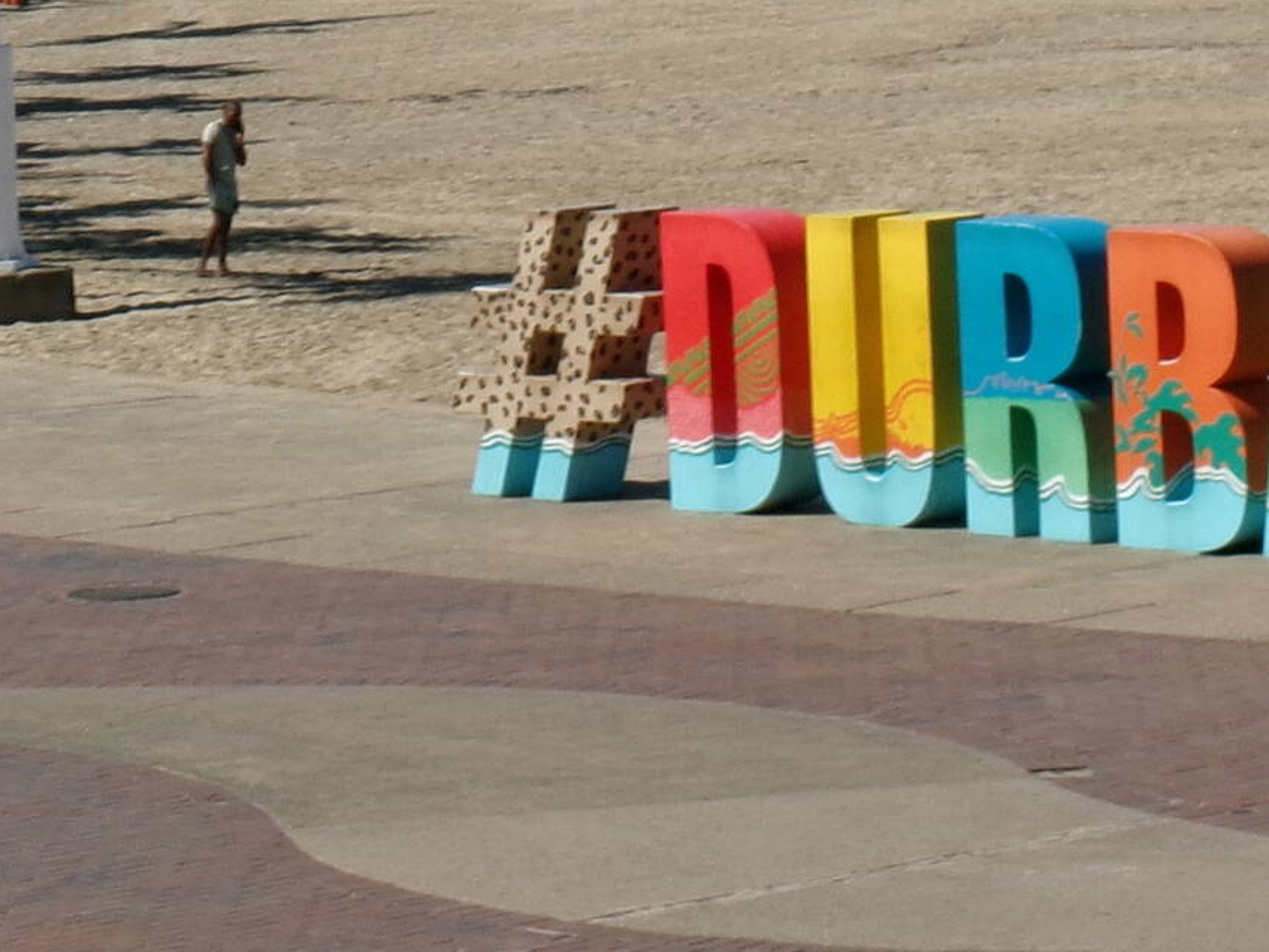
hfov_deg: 10.1
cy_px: -429
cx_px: 632
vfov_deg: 7.5
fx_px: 7186
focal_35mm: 196
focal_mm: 11.5
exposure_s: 1/150
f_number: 13.7
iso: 100
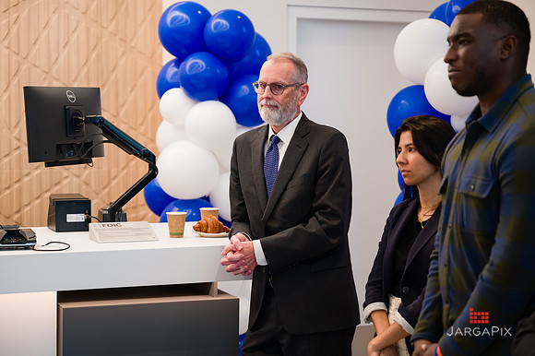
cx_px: 267
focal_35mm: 71
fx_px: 1049
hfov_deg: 28.6
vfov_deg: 19.3
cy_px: 178
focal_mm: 70
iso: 400
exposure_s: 1/200
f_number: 3.2
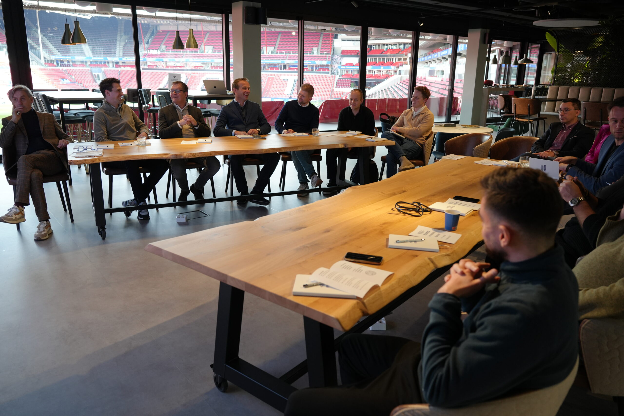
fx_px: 485
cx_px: 312
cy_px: 208
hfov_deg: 65.5
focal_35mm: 28
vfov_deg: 46.4
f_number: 4
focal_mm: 28
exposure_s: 1/160
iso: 800
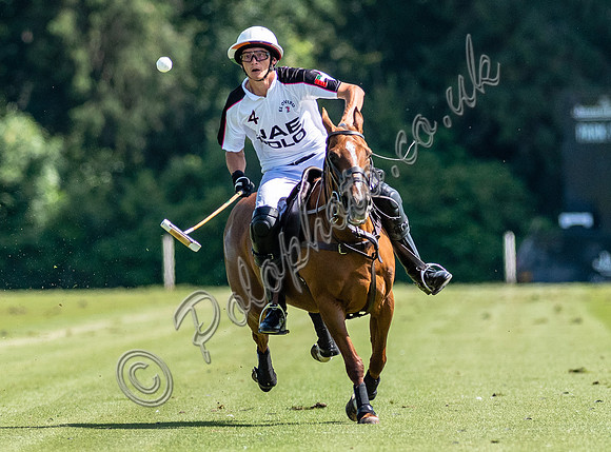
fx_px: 15674
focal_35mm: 892
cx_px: 285
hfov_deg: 2.2
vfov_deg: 1.7
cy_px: 258
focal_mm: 300
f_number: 4
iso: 400
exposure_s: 1/5000
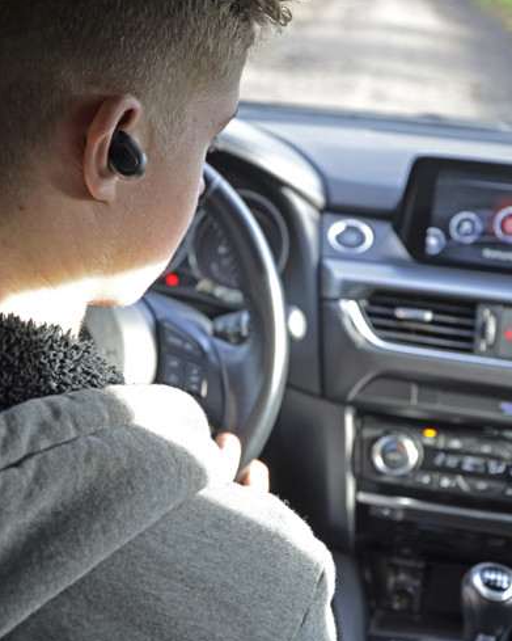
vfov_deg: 27.5
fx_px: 1307
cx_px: 259
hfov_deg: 22.2
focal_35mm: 69
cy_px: 347
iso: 200
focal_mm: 40
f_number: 5.6
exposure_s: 1/30
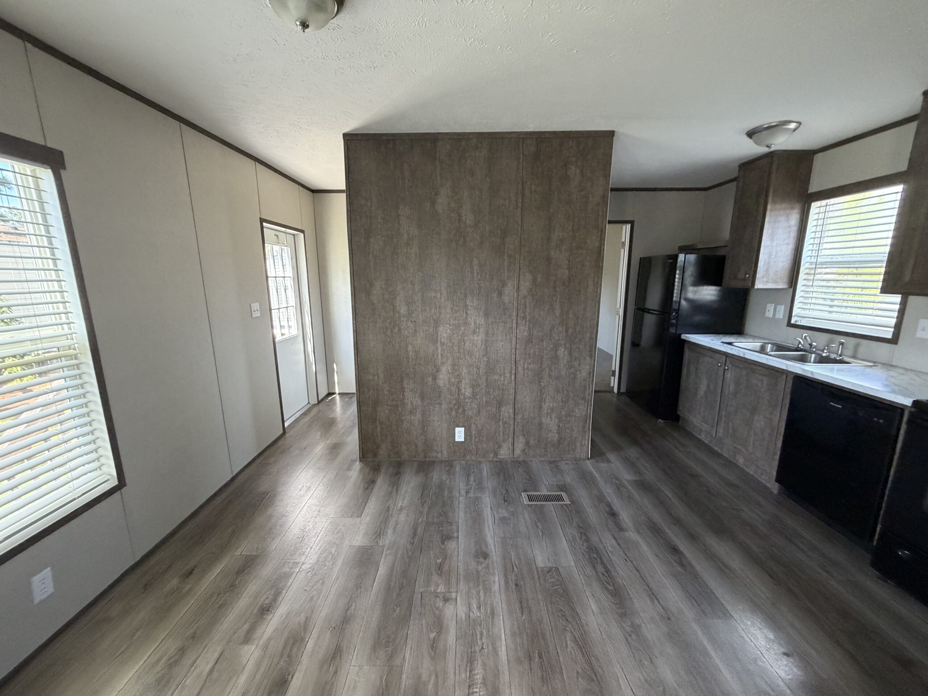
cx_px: 464
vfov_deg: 85.7
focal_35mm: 14
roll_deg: +0.4
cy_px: 348
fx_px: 375
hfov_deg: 102.1
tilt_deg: -12.7
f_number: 2.2
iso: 320
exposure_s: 1/83
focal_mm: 2.22
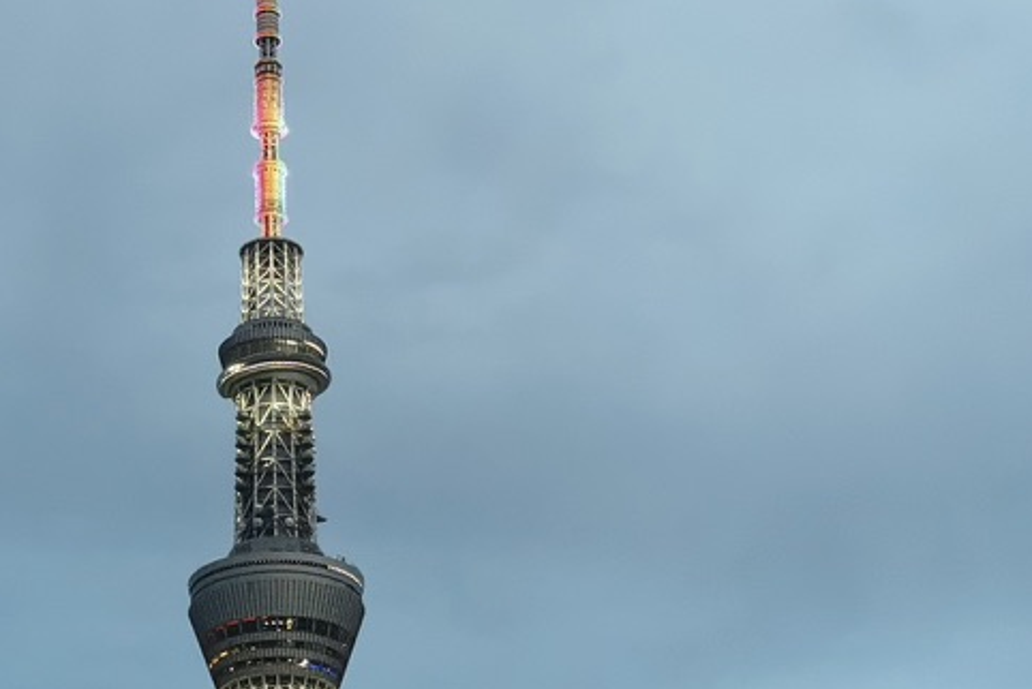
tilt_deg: +17.2
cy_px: 837
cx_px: 306
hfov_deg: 19.2
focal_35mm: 106
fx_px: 3040
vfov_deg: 12.6
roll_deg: +0.7
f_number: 1.78
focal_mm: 6.76
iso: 640
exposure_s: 1/50
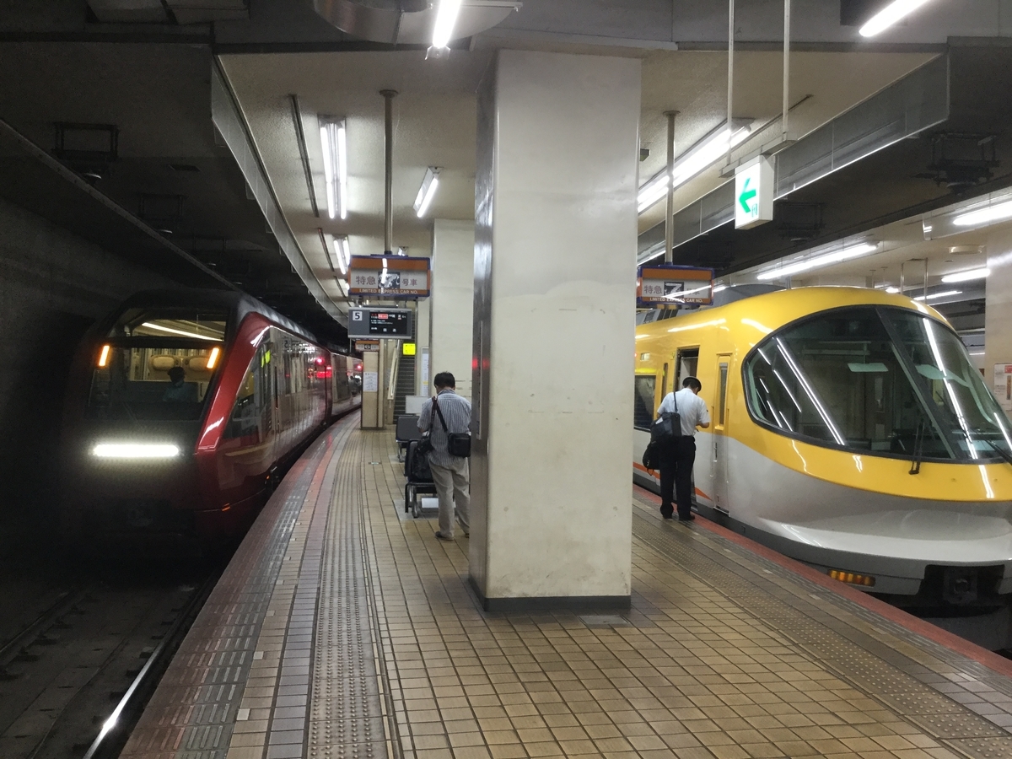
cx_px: 506
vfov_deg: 45.4
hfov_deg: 58.4
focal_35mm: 31
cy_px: 380
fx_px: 906
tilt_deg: -0.4
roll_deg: -1.4
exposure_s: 1/30
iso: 80
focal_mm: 3.3
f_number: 2.4
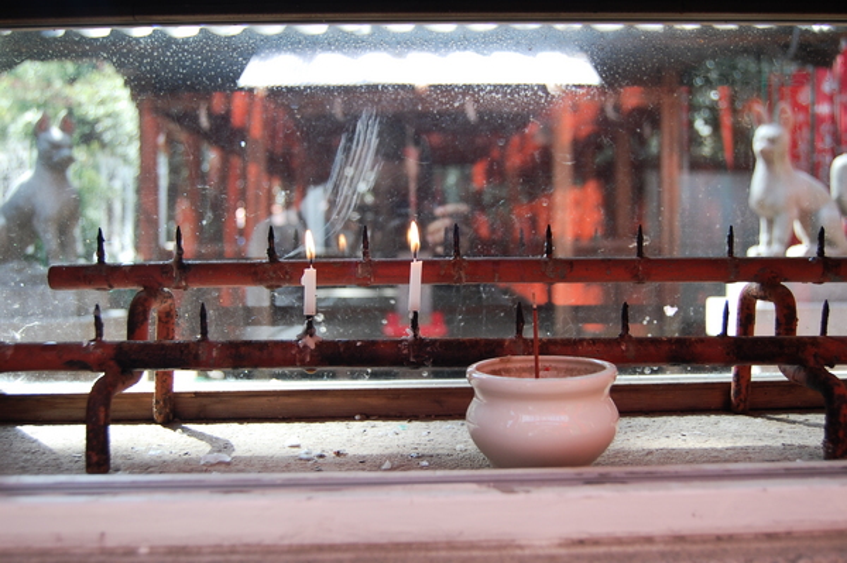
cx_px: 424
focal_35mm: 39
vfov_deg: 34.2
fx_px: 917
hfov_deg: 49.6
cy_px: 282
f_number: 4.5
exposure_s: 1/80
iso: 200
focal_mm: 26
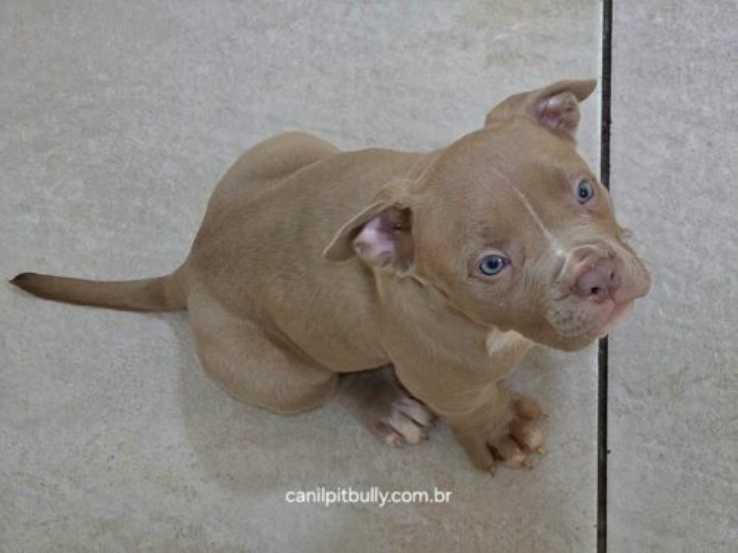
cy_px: 276
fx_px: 2452
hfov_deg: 17.1
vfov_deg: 12.9
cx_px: 369
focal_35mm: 115
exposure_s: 1/60.2
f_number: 3.4
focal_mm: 18.6
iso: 1250
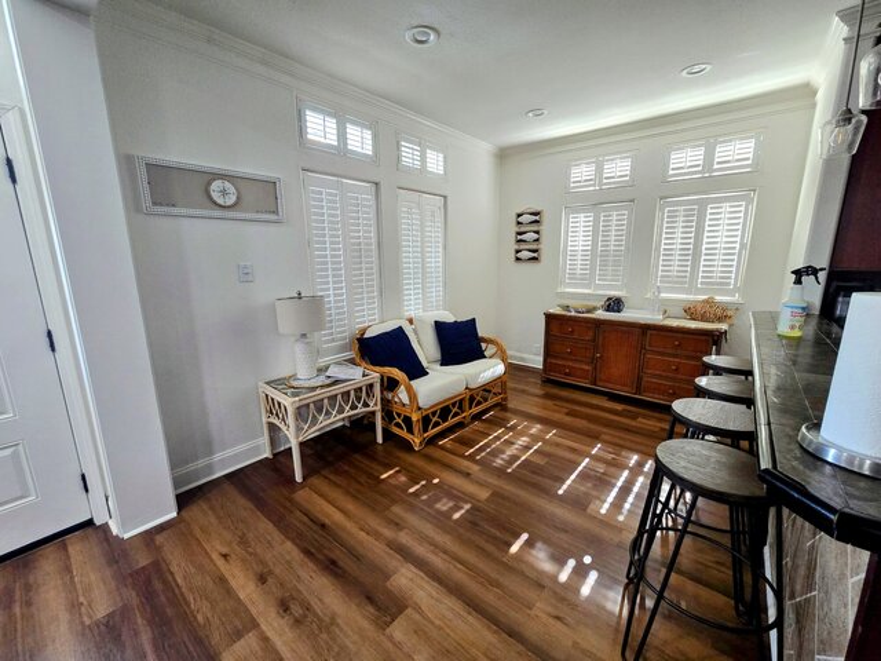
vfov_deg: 89.9
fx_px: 331
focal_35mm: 13
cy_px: 330
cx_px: 440
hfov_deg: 106.2
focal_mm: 2.2
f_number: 2.2
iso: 250
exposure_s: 1/60
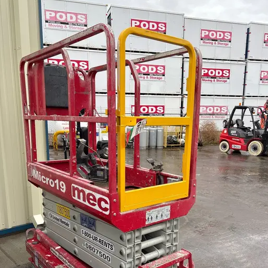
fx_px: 289
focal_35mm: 33
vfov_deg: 48.9
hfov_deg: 49.7
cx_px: 143
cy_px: 179
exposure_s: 1/446
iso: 50
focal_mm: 5.96
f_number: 1.6
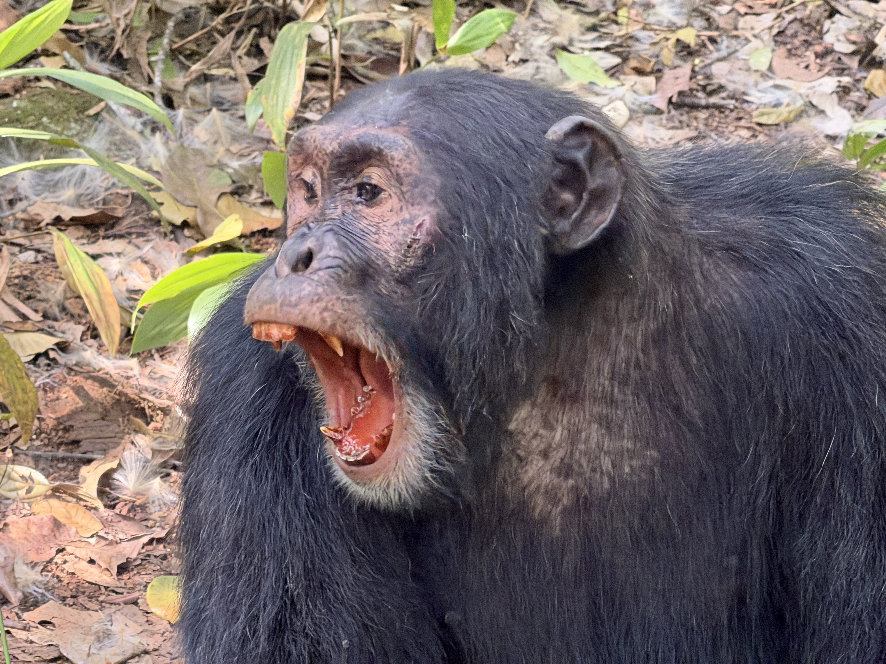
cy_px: 332
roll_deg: -2.0
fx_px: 5119
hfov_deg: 9.9
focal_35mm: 200
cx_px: 443
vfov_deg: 7.4
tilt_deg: -17.8
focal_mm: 16.89
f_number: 2.8
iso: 1000
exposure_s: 1/40
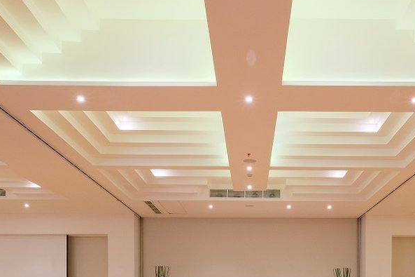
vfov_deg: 29.6
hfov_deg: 48.2
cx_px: 249
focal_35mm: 40
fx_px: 461
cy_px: 314
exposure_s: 1.1
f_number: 9
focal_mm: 10
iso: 800
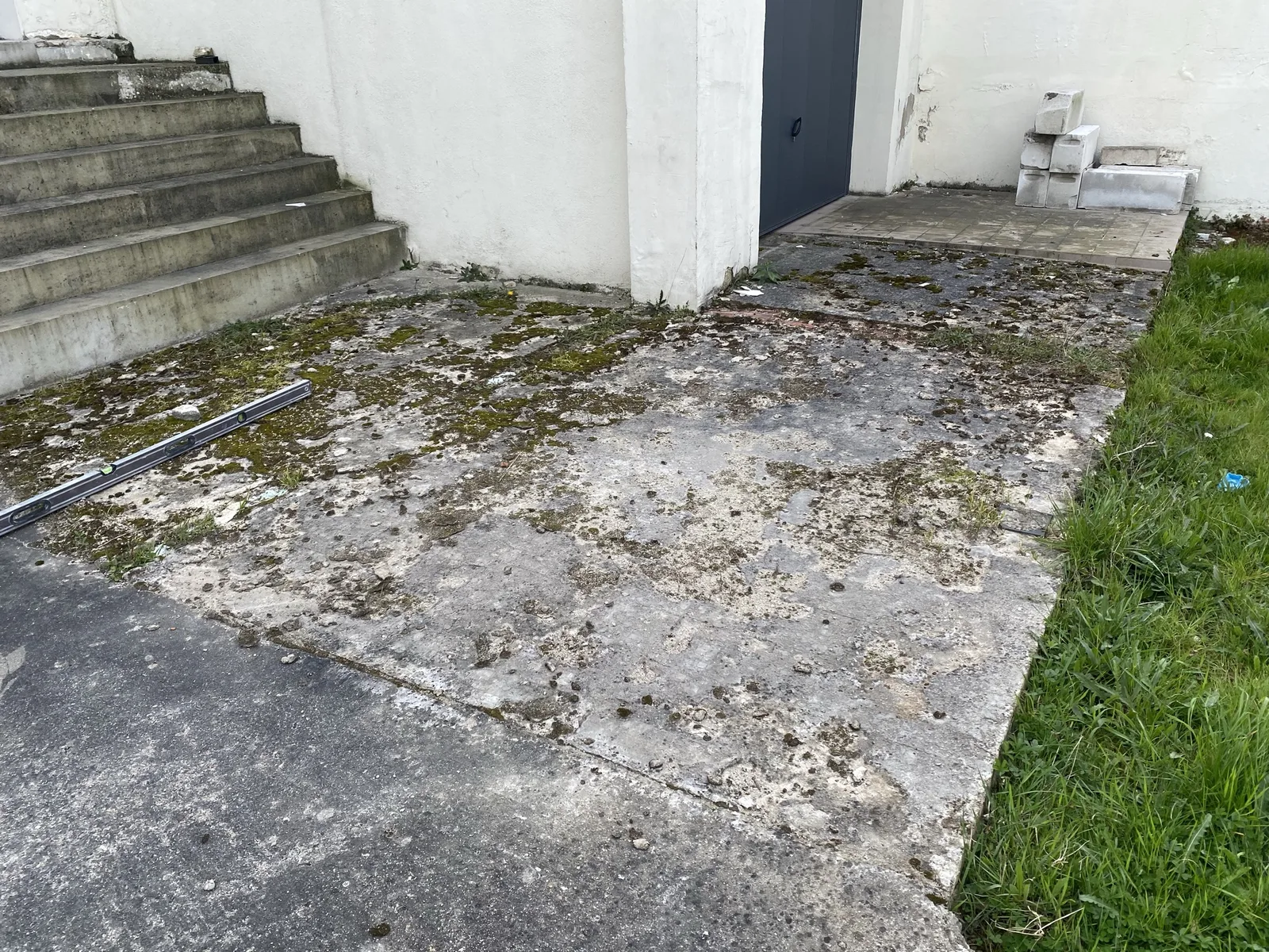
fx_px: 953
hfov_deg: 67.3
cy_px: 476
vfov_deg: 53.1
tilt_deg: -25.9
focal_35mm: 26
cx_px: 634
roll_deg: +1.3
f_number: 1.8
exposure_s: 1/799
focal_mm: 4.25
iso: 32
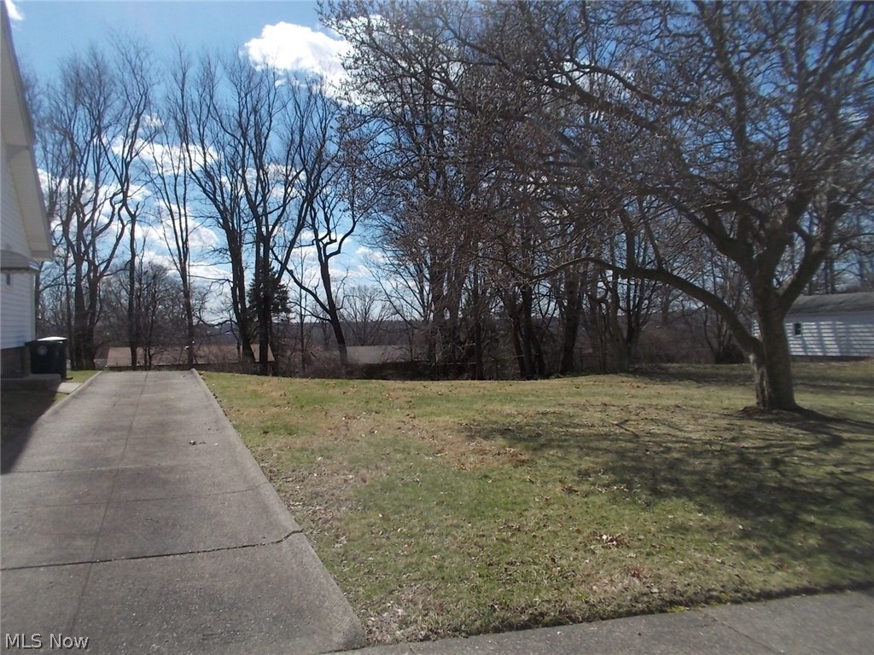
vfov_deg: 48.2
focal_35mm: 29
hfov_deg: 61.7
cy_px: 328
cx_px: 437
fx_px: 732
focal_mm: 4.1
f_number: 3.3
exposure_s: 1/1000
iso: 80
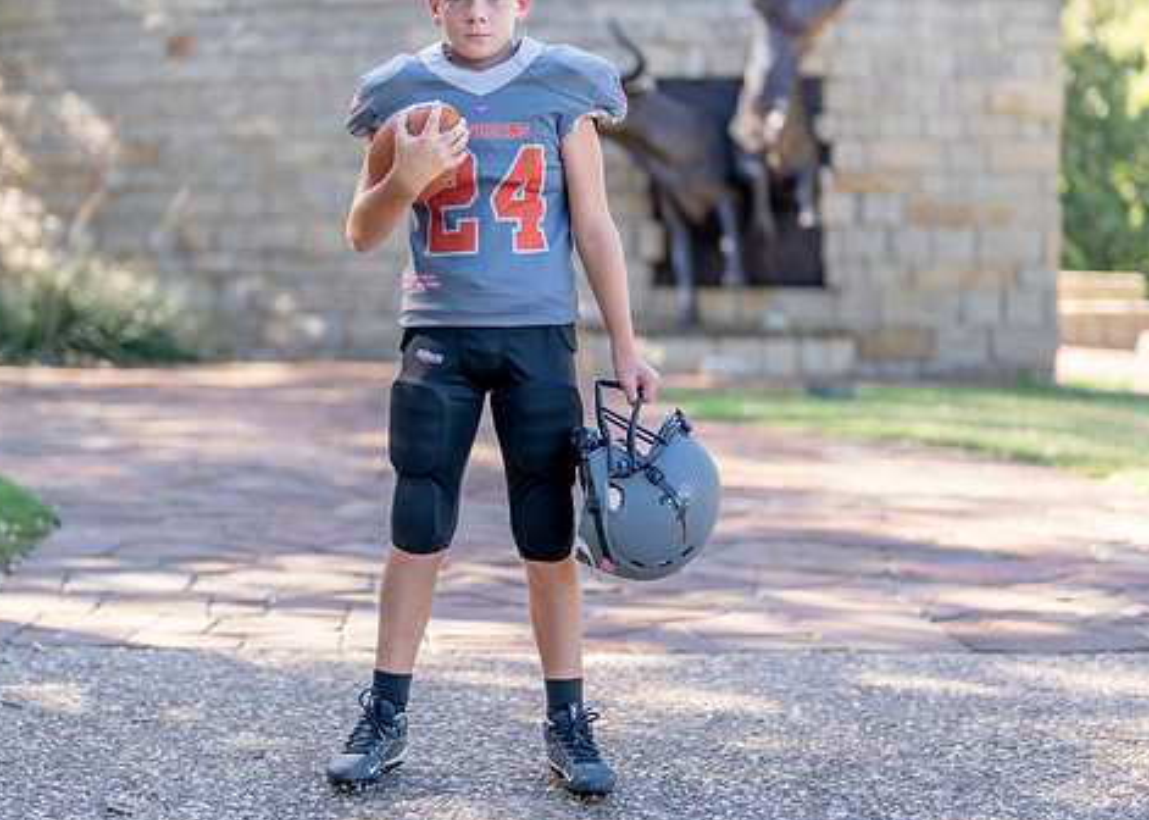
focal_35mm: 71
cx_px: 503
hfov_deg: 27.8
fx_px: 2316
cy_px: 383
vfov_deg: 20.1
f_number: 1.2
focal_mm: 50
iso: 100
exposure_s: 1/1000
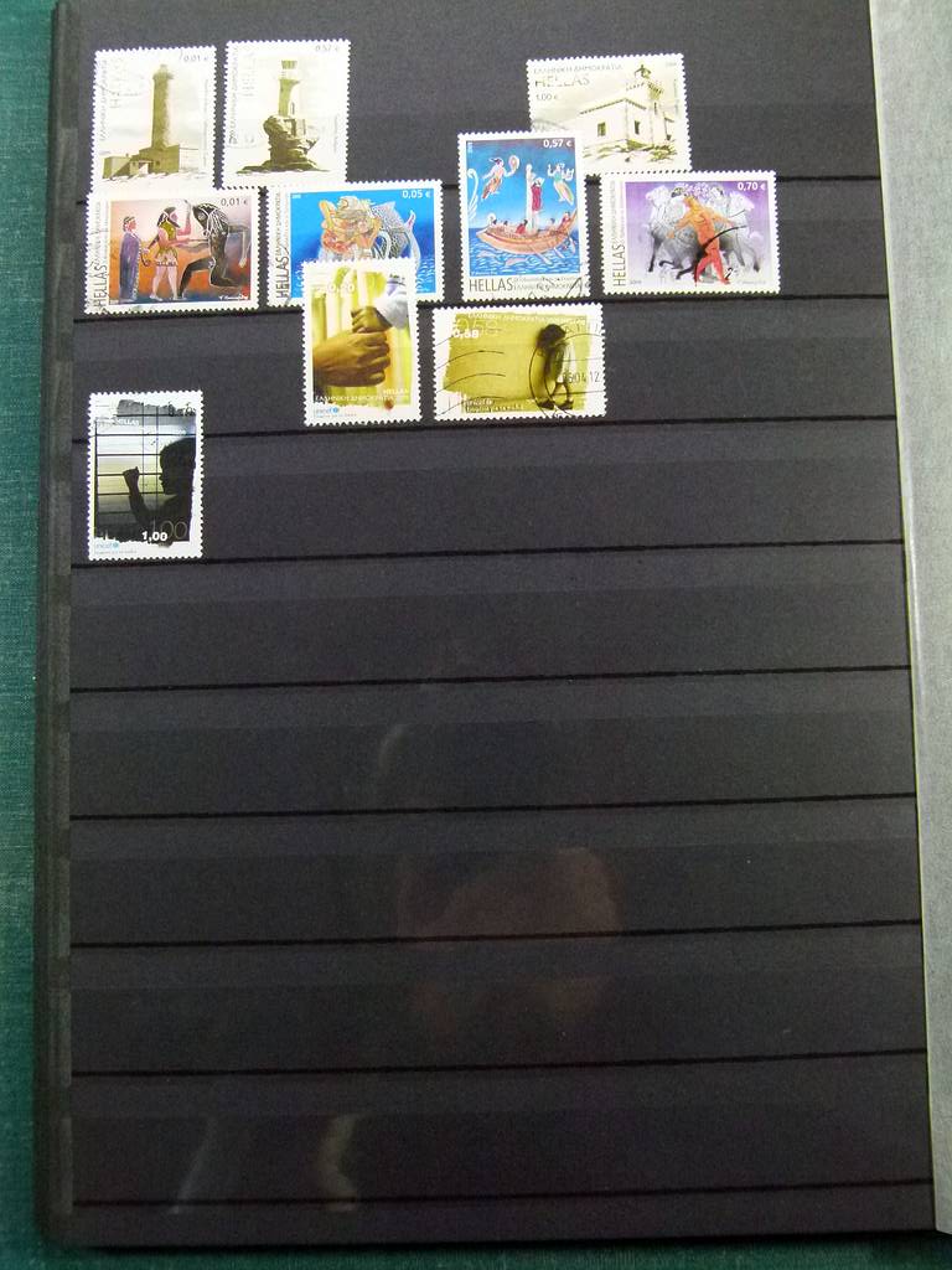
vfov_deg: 49.0
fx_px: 1393
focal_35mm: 38
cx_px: 476
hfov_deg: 37.7
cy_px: 635
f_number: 3.1
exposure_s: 1/250
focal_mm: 6.8
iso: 500
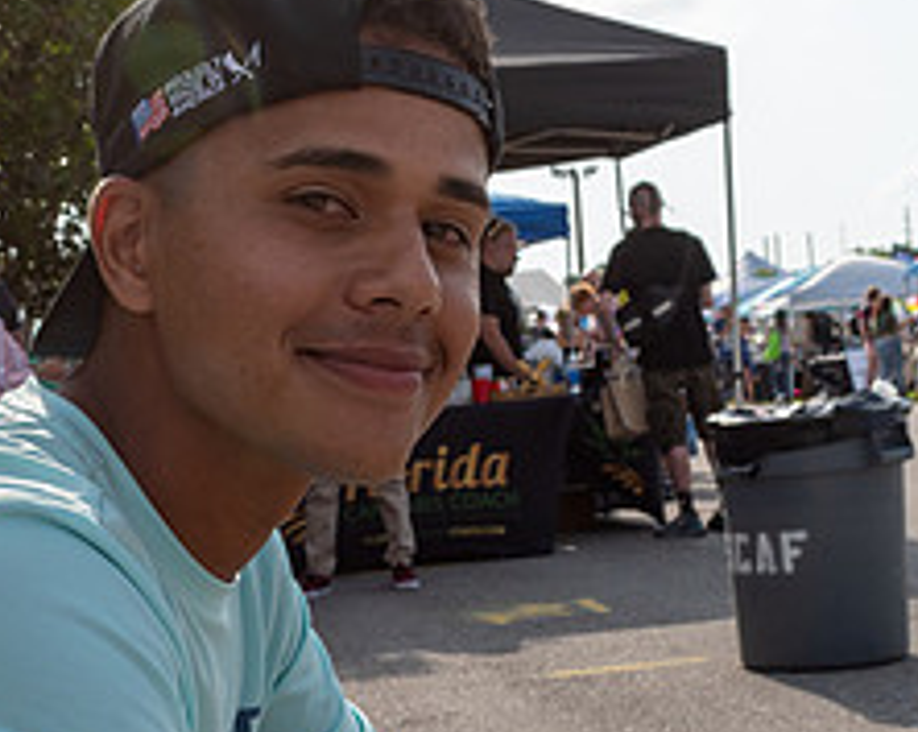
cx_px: 314
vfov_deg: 18.6
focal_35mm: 81
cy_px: 668
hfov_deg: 23.5
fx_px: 2198
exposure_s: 1/500
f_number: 11
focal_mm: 22
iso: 200
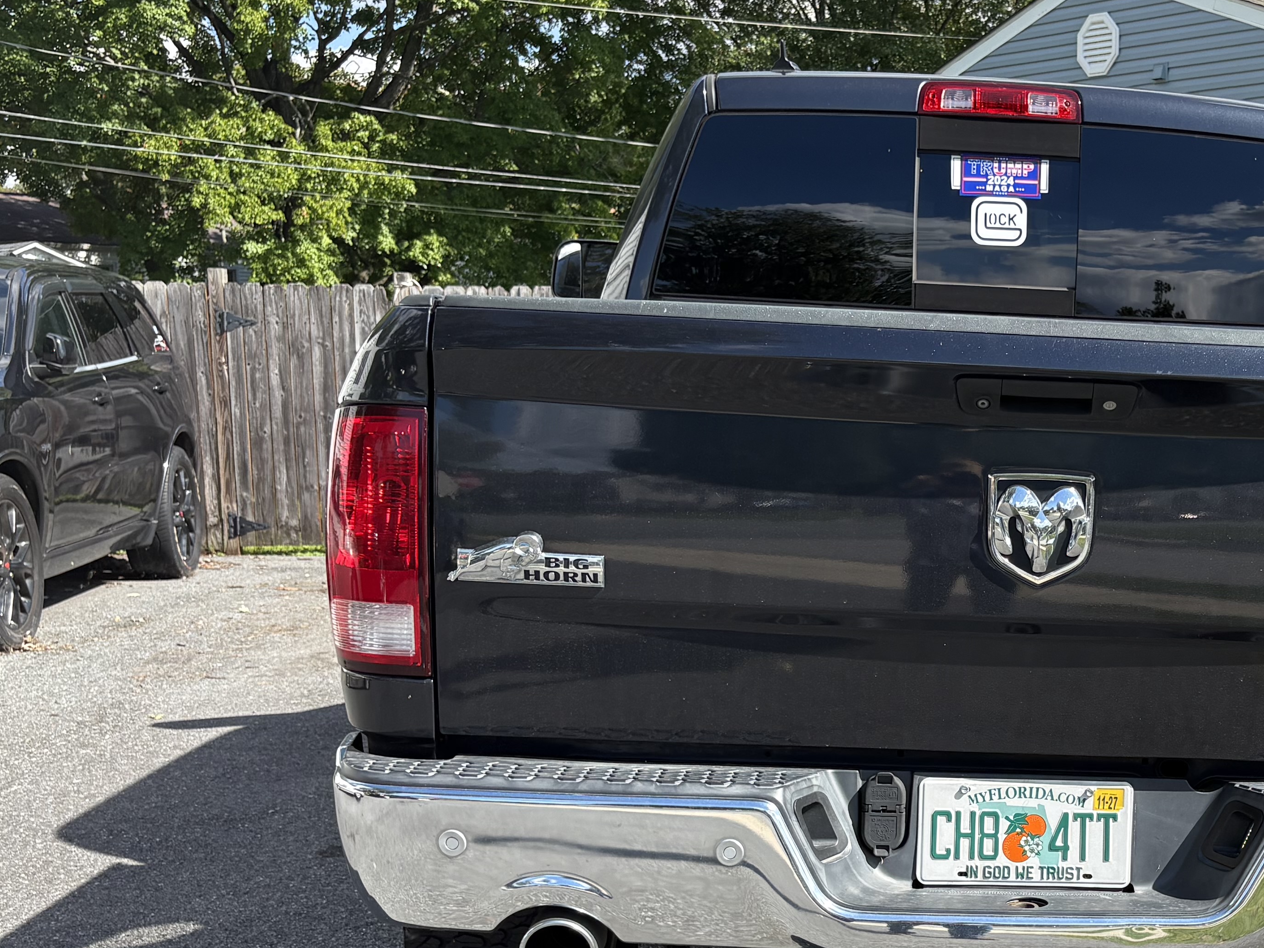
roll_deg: +0.2
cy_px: 665
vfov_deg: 26.8
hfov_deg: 34.1
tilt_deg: -8.8
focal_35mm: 54
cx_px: 1070
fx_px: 1972
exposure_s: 1/1451
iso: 50
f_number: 1.6
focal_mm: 5.96
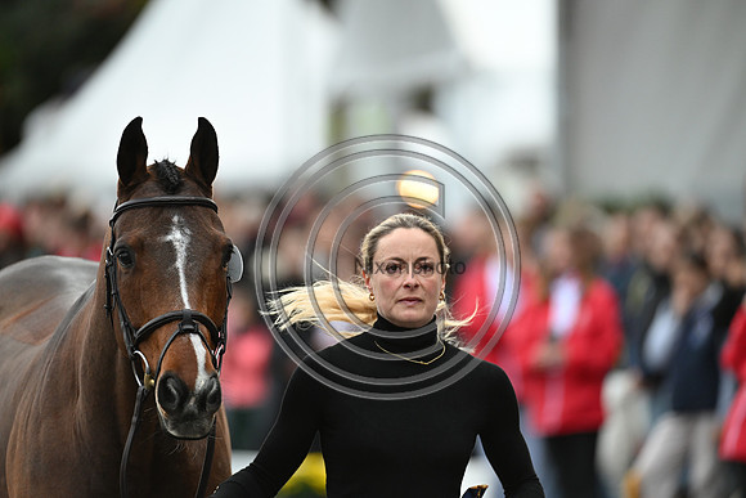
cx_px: 373
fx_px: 7876
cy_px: 249
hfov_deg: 5.4
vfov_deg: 3.6
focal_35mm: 380
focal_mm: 380
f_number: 4.5
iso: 1600
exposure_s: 1/1250
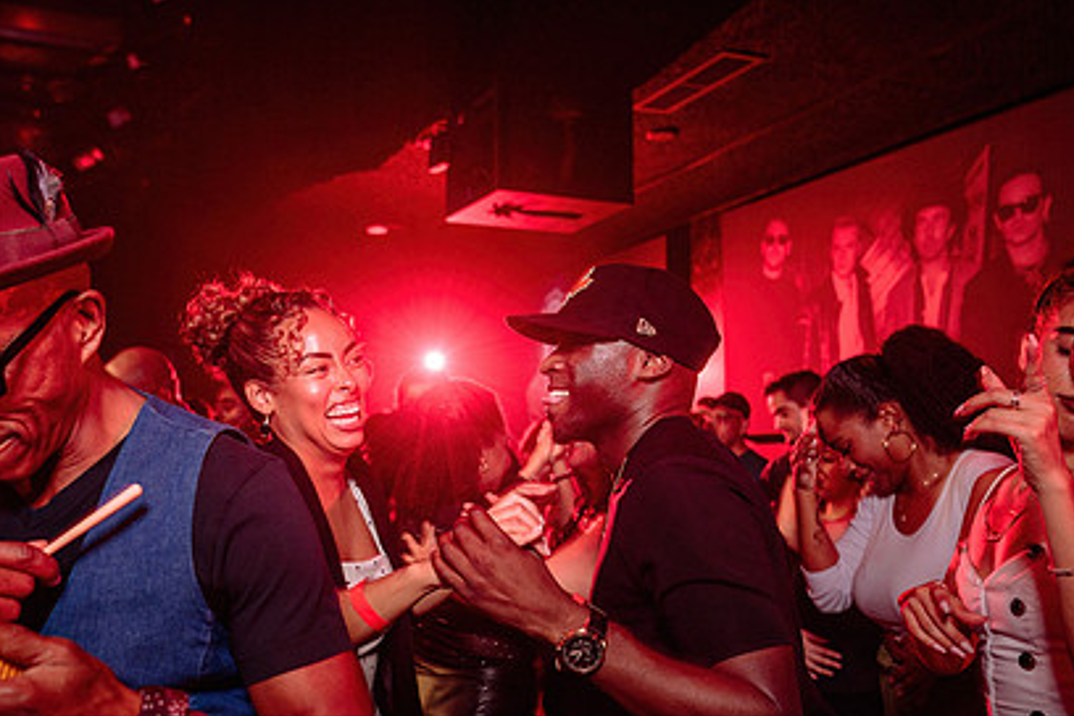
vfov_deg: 37.7
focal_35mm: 35
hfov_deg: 54.2
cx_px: 462
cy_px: 431
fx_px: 1044
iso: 800
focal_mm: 24
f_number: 3.2
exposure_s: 1/40
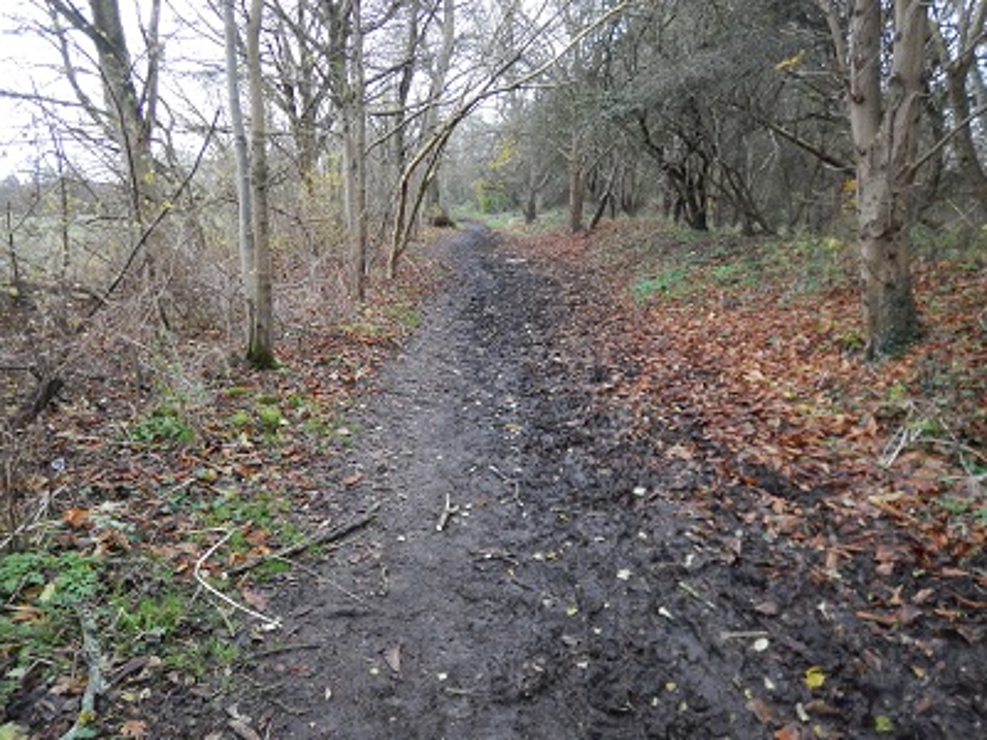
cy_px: 370
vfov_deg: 56.8
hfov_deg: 71.6
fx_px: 684
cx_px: 494
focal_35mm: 24
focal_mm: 4.3
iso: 800
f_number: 2.8
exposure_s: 1/320
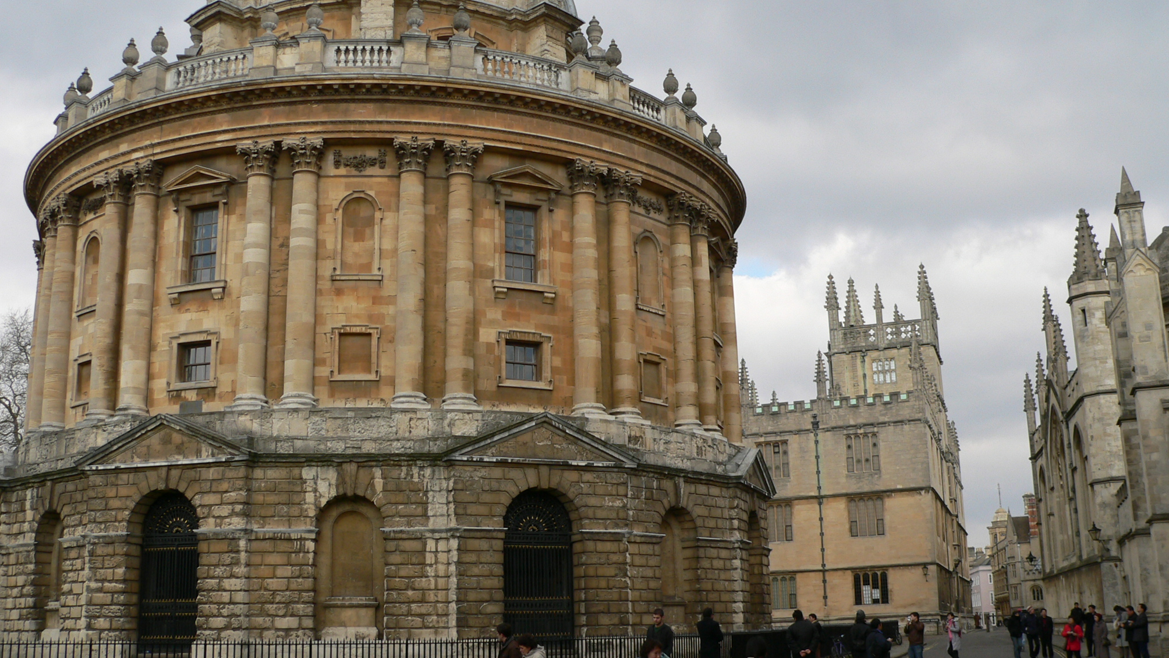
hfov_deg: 50.5
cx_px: 590
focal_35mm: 40
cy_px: 330
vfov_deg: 29.7
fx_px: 1240
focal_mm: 6
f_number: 4
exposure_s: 1/320
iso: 80
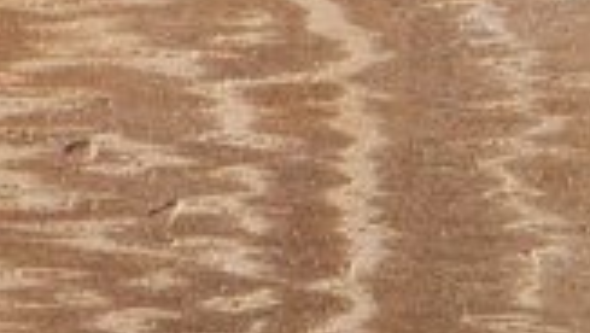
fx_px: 2208
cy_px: -83
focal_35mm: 141
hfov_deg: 15.1
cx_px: 112
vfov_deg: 8.5
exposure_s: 1/500
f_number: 3.4
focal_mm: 8.3
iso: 80
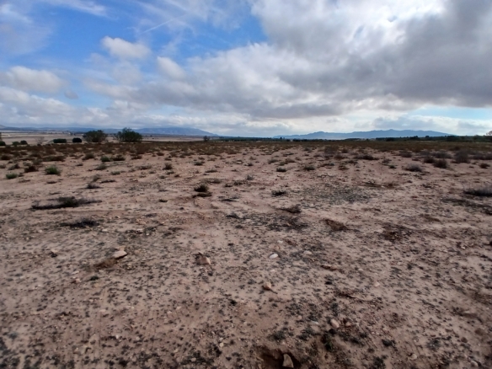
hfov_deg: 91.0
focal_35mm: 17
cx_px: 246
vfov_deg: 74.7
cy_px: 184
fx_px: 242
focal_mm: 1.4
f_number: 2.2
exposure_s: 1/1664
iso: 50
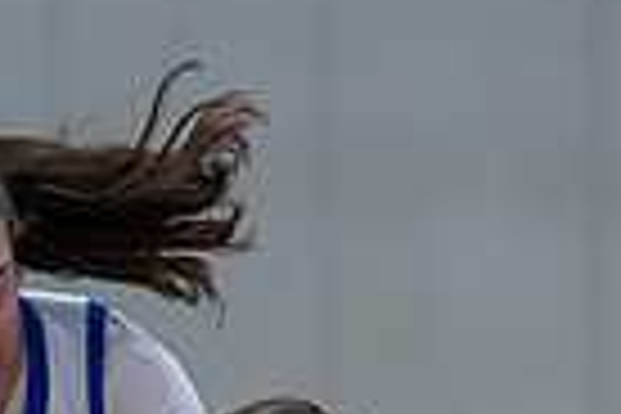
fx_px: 14282
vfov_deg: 1.7
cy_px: 801
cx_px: 423
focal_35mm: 828
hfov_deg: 2.5
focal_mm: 135
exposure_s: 1/1000
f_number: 2.8
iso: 5000
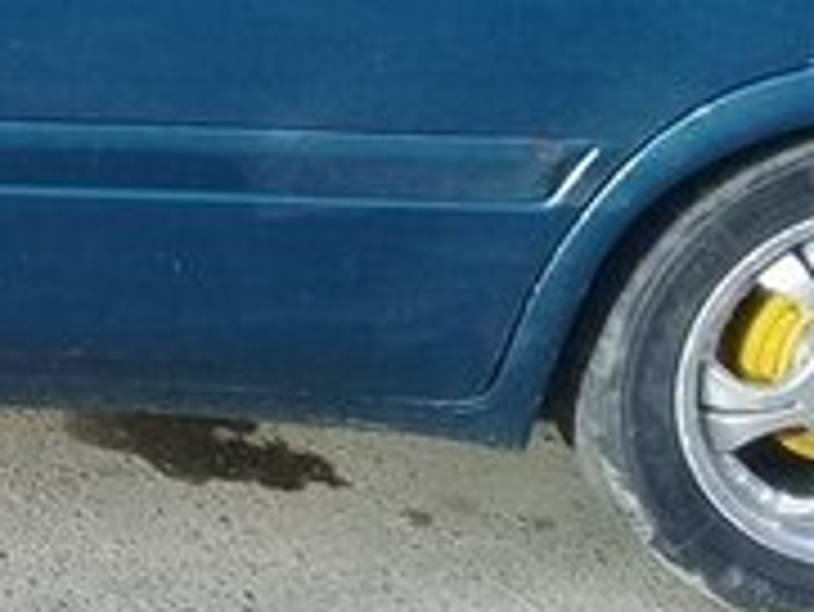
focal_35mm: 113
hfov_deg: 16.1
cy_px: -218
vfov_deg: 12.6
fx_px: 2659
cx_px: -360
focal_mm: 3.3
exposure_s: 1/249
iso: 50
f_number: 2.2
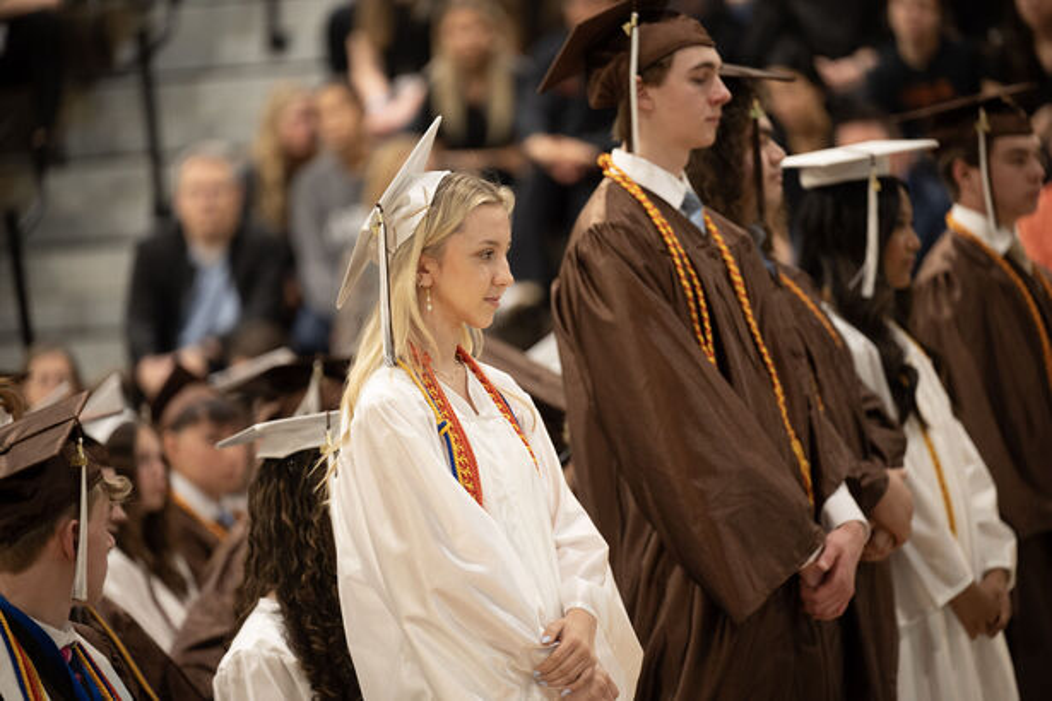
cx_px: 526
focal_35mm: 200
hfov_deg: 10.3
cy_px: 350
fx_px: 5844
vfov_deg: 6.9
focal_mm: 200
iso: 1600
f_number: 2.8
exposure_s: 1/100
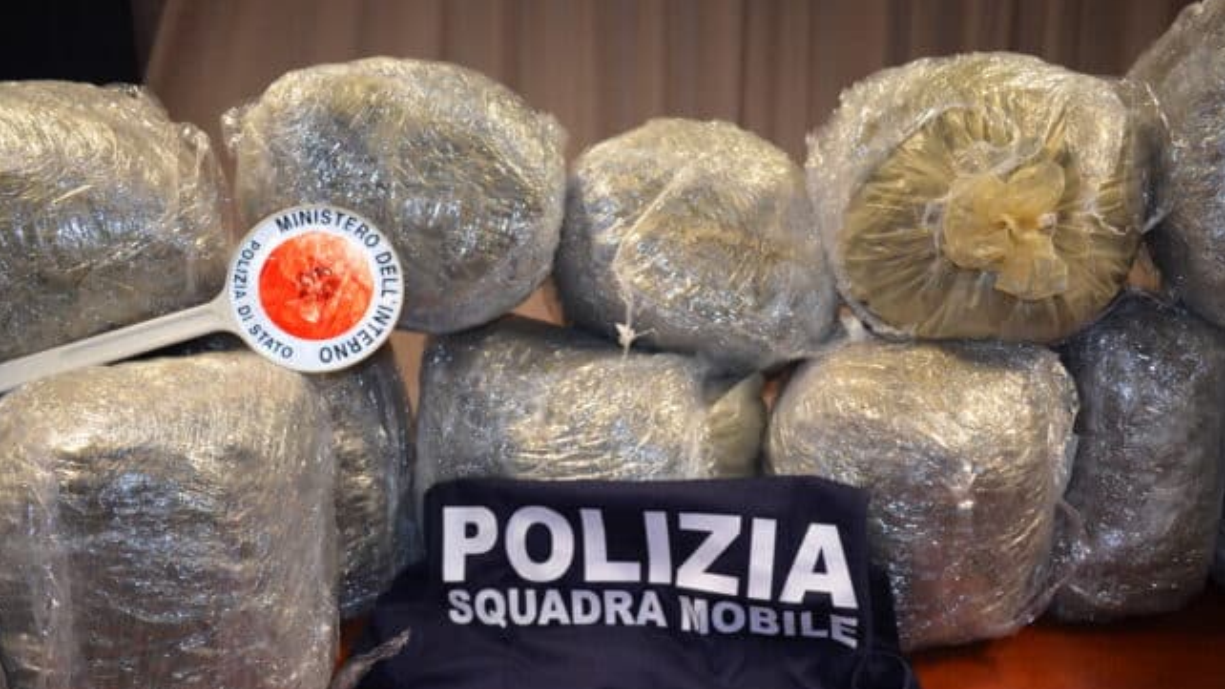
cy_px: 396
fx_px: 1186
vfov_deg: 32.3
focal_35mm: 37
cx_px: 616
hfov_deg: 54.6
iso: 720
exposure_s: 1/60
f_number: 3.8
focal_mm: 23
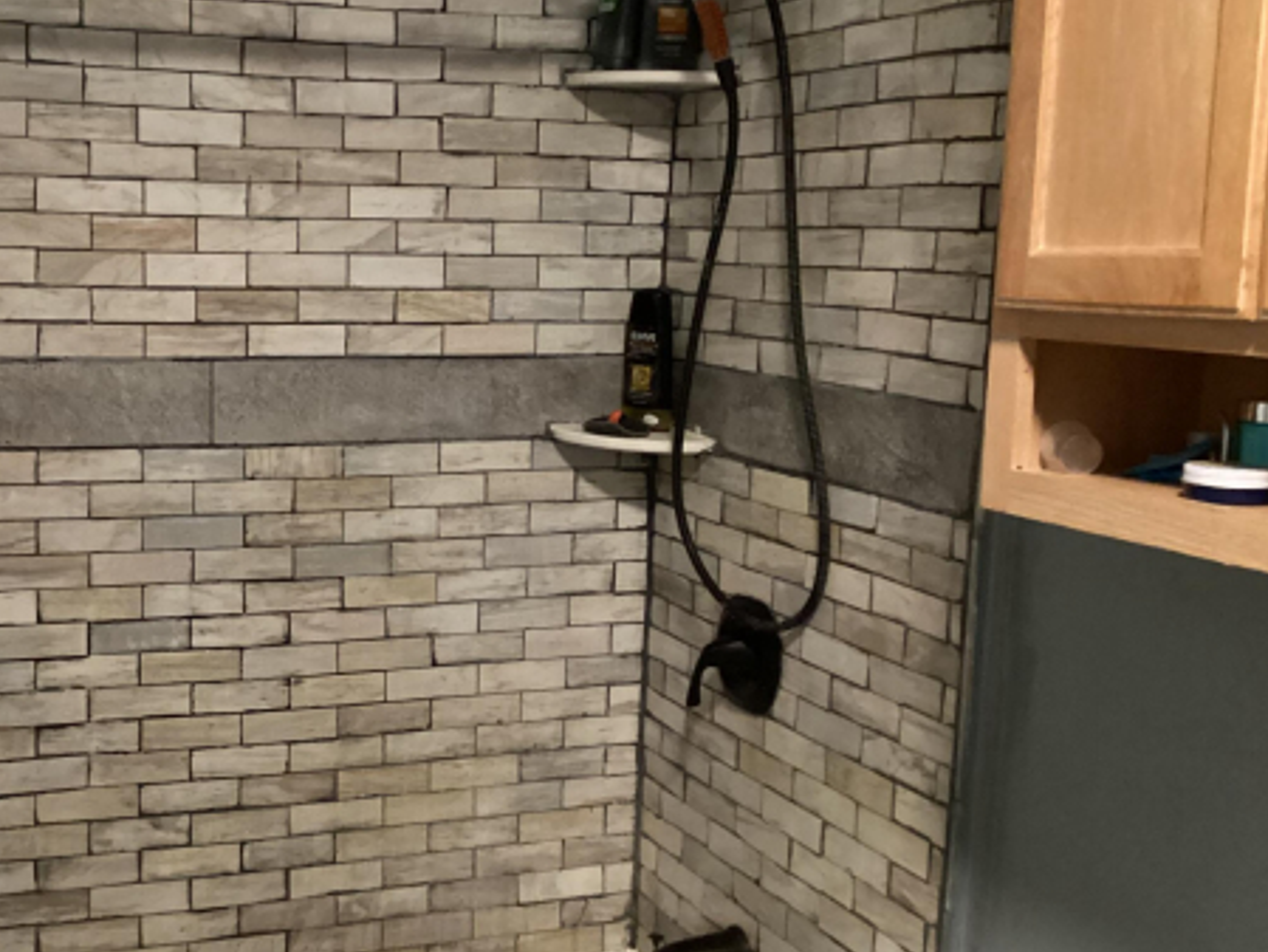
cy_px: 483
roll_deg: -1.4
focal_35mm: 46
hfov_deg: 40.5
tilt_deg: -8.2
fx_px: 1685
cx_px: 380
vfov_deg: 31.5
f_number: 2.4
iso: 640
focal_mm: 3.3
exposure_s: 1/30
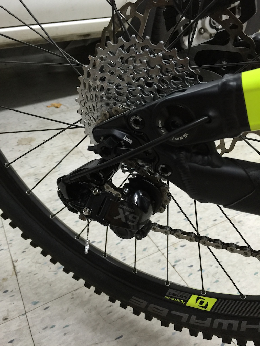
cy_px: 173
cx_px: 130
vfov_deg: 61.7
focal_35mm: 29
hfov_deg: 48.2
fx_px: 290
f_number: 2.2
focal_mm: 4.15
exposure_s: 1/15
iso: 64
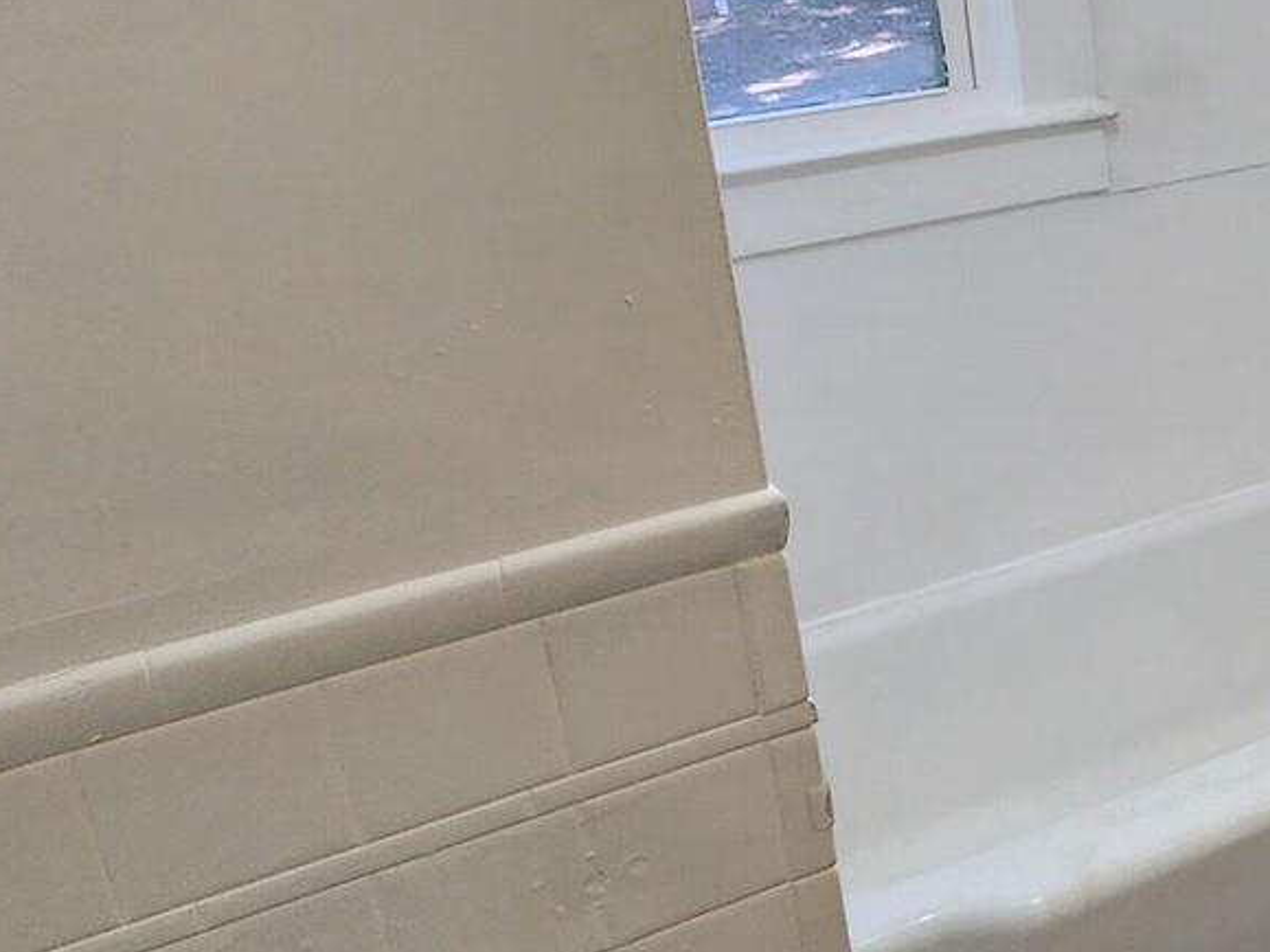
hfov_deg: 31.5
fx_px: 1687
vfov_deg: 31.1
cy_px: 268
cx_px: 1660
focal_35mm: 46
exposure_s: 1/60
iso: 160
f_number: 2.2
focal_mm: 2.2
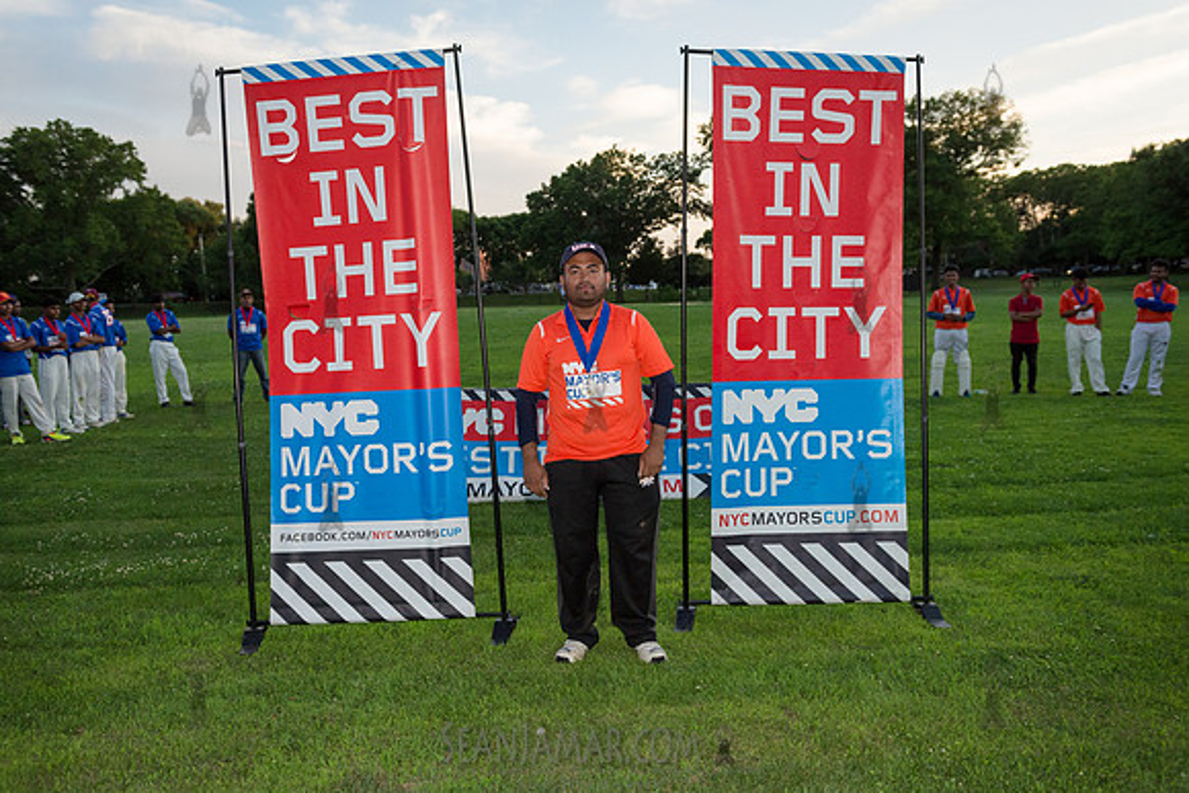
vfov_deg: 45.0
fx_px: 958
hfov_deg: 63.6
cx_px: 594
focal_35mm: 29
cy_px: 396
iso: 1600
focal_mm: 29
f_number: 4
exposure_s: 1/2000
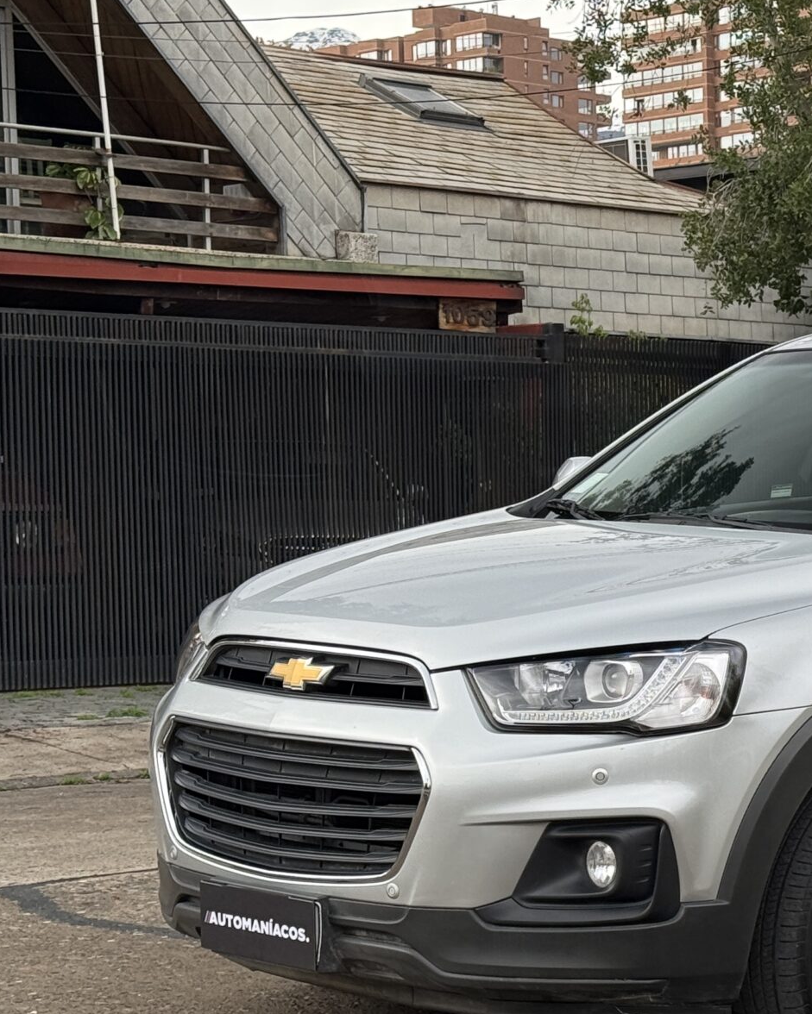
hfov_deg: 14.8
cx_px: 878
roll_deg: +0.7
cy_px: 644
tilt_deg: -1.8
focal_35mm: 102
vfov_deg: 18.8
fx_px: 3064
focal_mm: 6.76
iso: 64
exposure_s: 1/514
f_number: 1.78
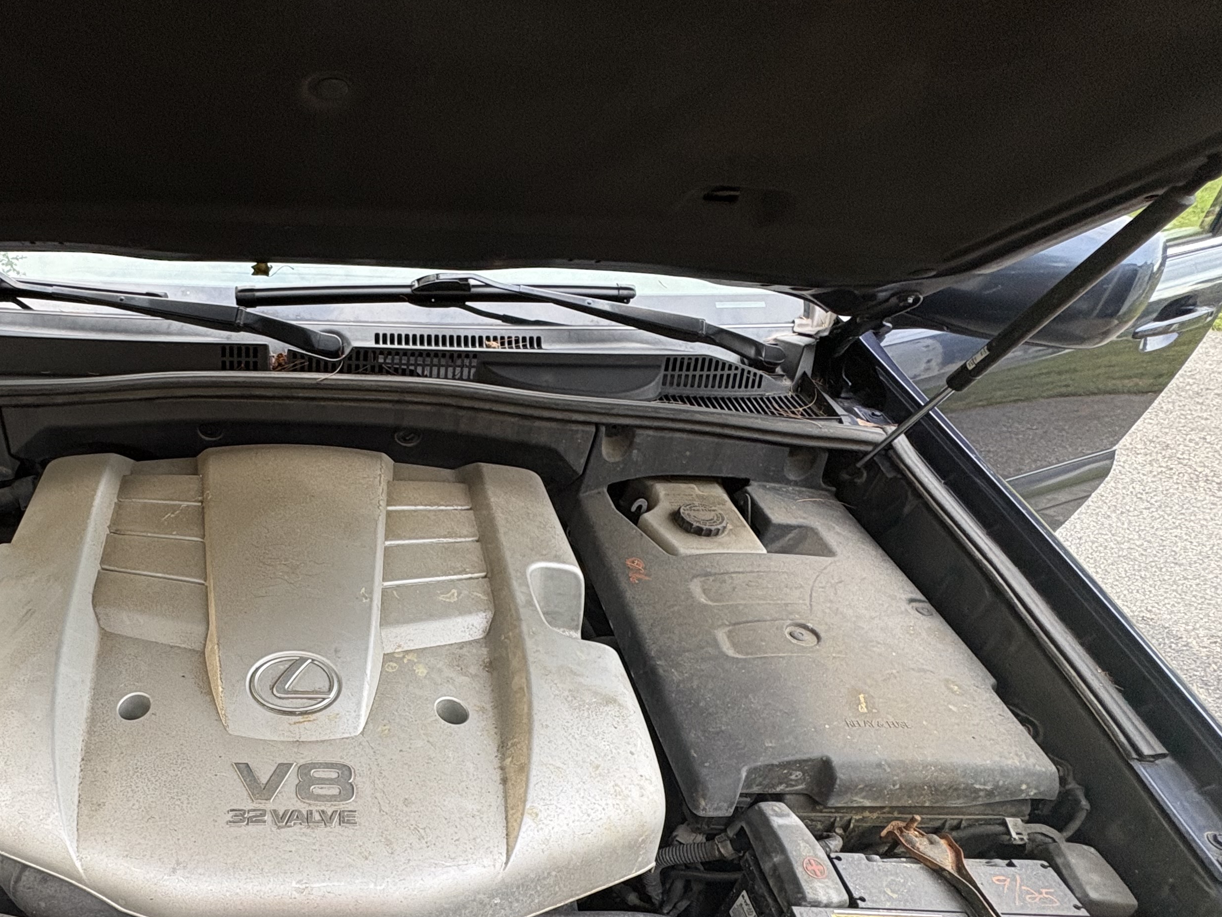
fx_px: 812
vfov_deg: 57.3
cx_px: 301
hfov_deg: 68.9
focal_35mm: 23
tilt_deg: -41.2
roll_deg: -1.8
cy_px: 629
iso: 160
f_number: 2.2
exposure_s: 1/99
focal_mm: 2.22
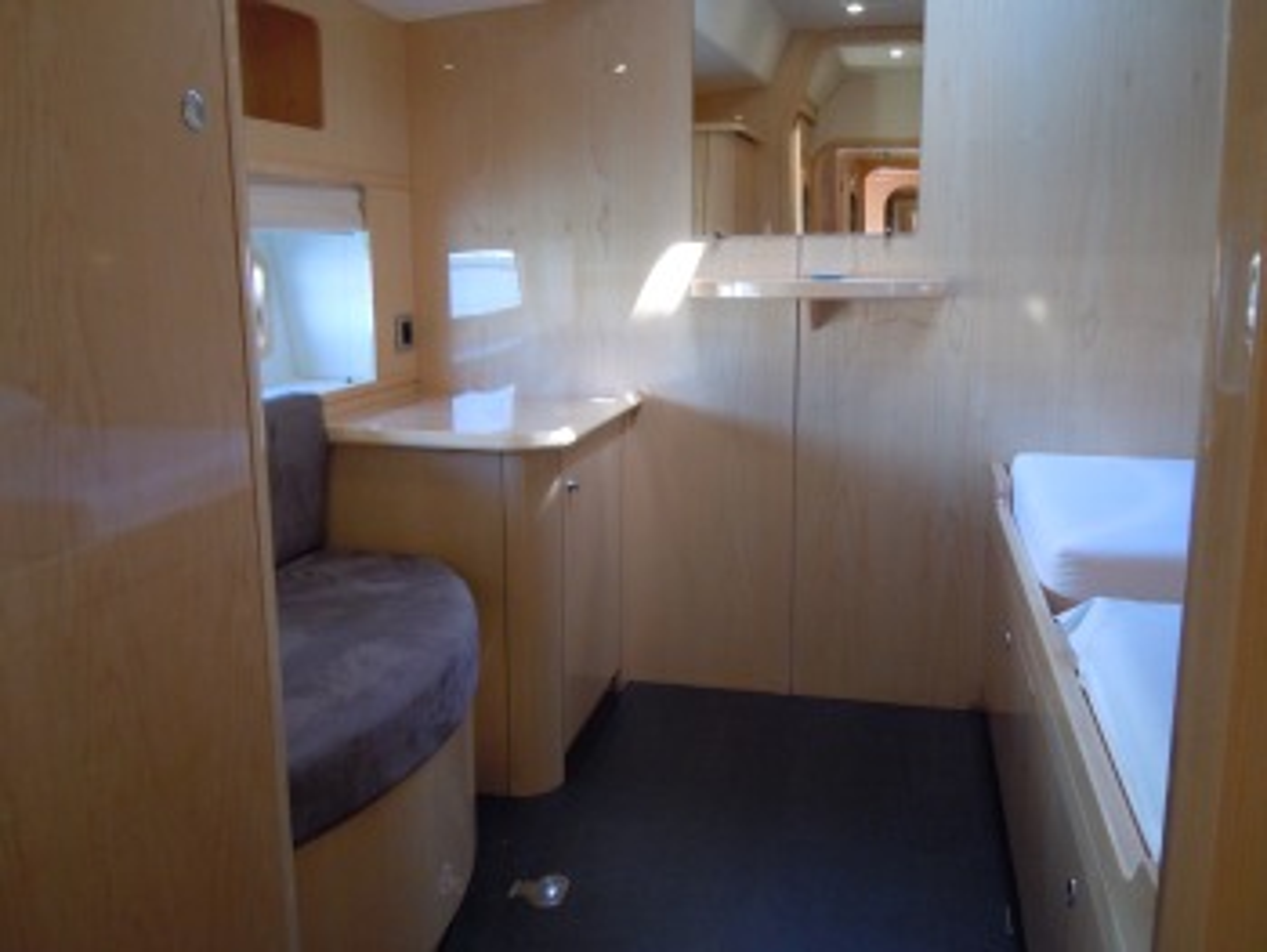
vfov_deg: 46.8
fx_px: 1099
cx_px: 634
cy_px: 476
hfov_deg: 59.9
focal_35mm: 30
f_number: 3.5
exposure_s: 1/30
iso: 400
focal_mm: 5.4
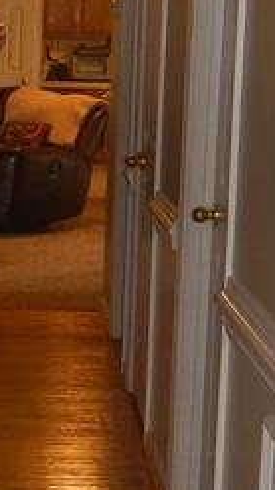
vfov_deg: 19.8
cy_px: 294
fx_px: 1404
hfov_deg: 11.1
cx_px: 14
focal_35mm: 108
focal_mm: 4.3
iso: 200
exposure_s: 1/30
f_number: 2.8
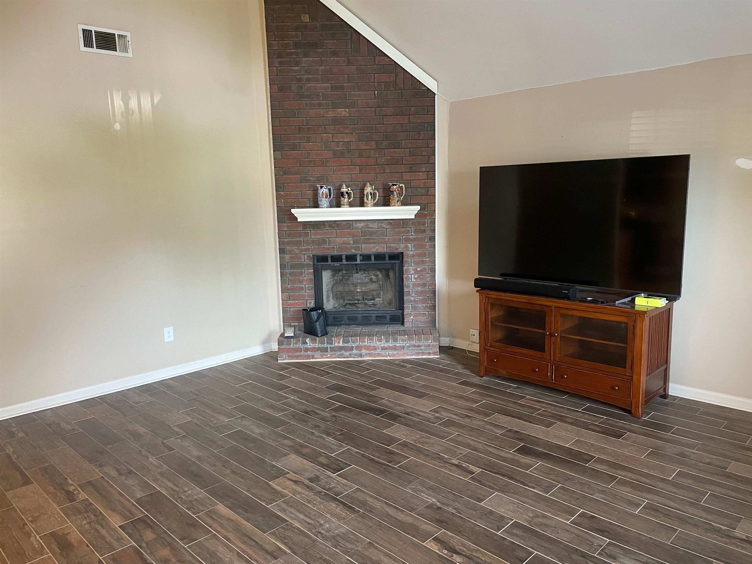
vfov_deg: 53.1
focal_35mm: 26
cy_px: 282
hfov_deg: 67.3
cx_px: 376
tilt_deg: -9.9
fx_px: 565
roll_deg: +1.0
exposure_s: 1/60
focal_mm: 4.2
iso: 320
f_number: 1.6
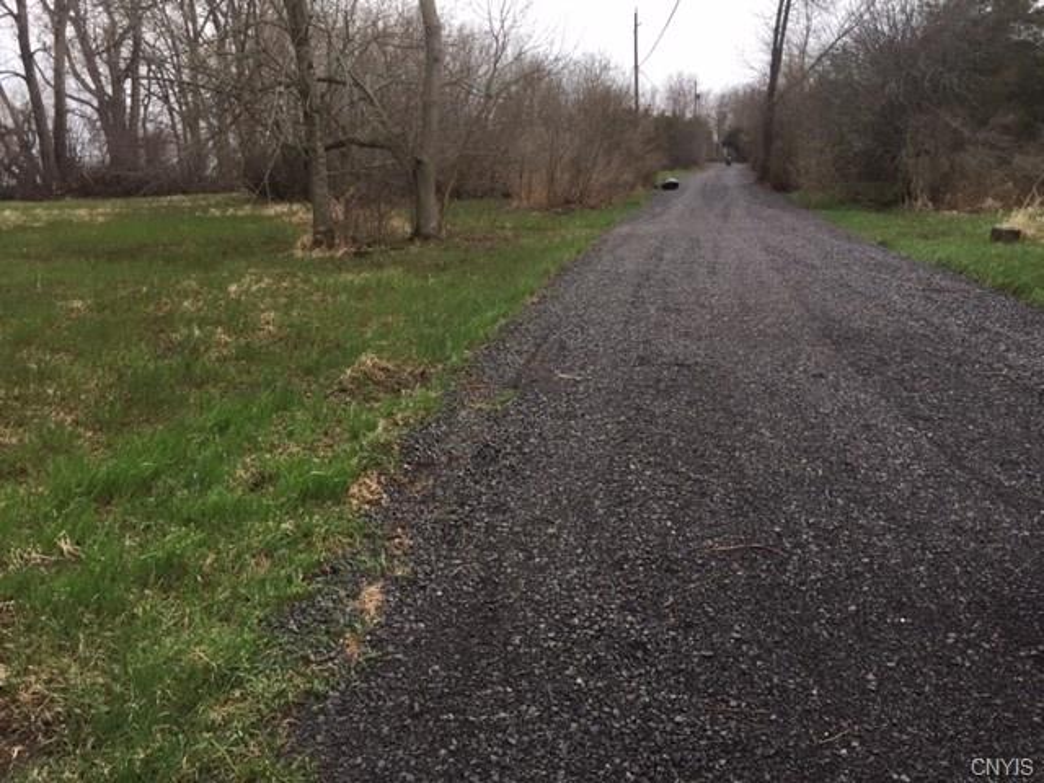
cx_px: 522
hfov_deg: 61.7
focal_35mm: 29
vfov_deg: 48.2
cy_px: 392
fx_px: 875
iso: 32
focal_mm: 4.15
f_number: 2.2
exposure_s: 1/648
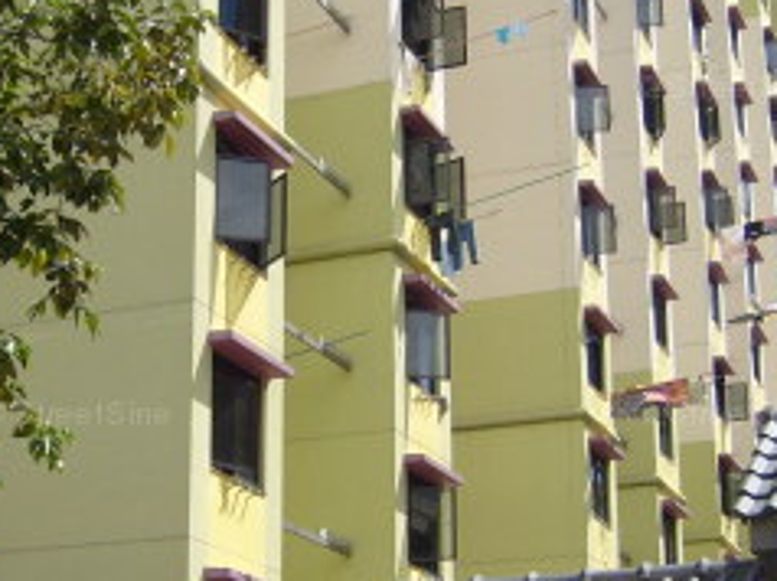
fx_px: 1816
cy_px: 418
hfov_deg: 24.0
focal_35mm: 81
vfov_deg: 18.1
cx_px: 225
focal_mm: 5.8
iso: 80
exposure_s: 1/250
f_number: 7.1
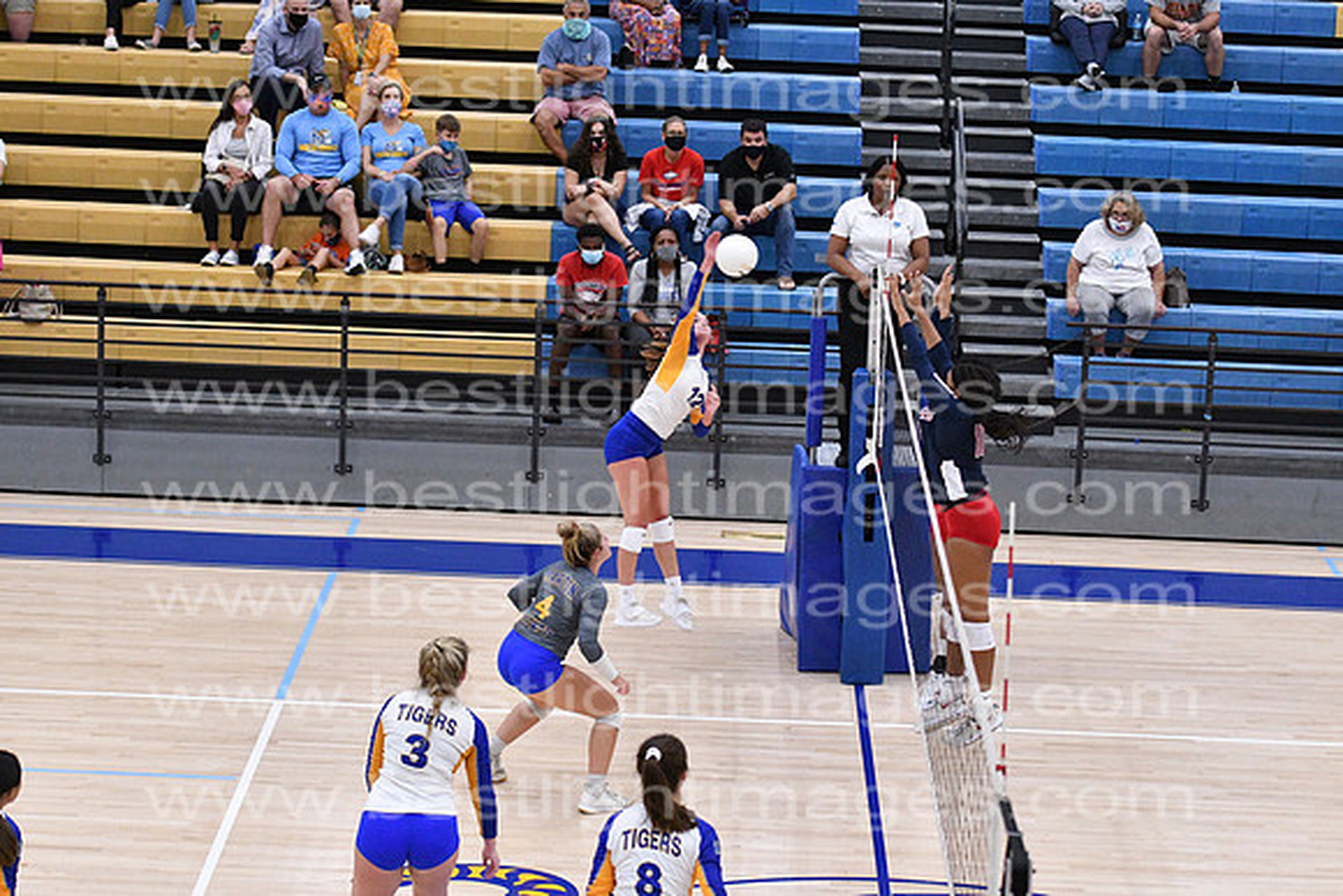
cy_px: 448
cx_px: 672
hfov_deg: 19.5
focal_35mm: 105
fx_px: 3918
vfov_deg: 13.0
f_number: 3.2
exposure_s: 1/1000
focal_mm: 70
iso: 6400
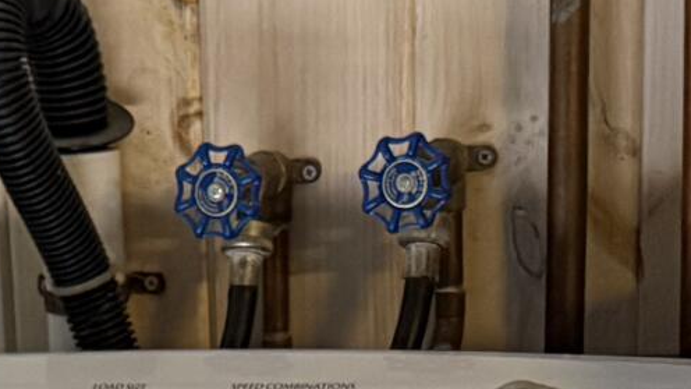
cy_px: 1177
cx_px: -1
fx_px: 2895
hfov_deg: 13.4
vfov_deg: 6.9
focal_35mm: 158
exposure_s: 1/60
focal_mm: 6.76
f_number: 1.78
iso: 500
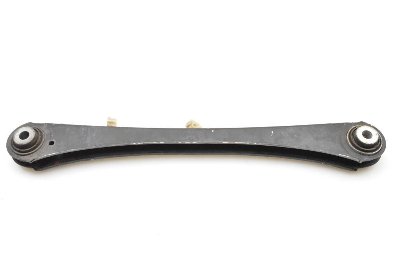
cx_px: 200
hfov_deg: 53.1
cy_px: 134
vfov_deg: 36.8
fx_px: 401
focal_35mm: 36
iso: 6400
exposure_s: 1/320
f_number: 9
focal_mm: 24
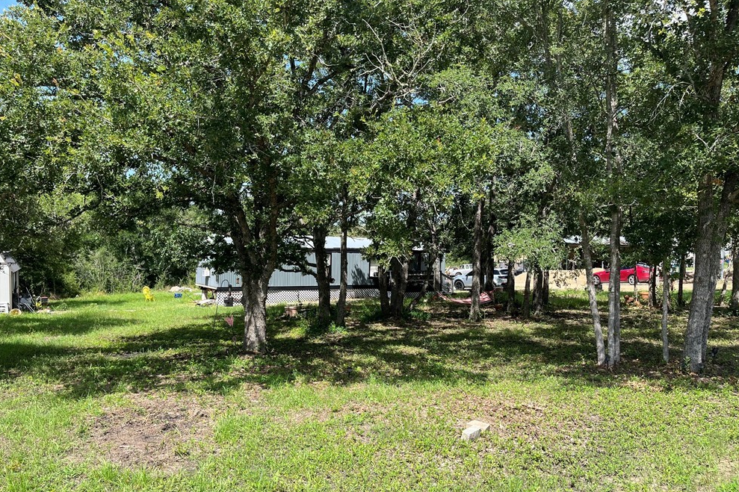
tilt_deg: -2.9
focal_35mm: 28
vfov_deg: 46.3
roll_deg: -0.8
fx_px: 575
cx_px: 362
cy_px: 277
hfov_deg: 65.5
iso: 50
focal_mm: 5.1
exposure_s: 1/1422
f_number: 1.6
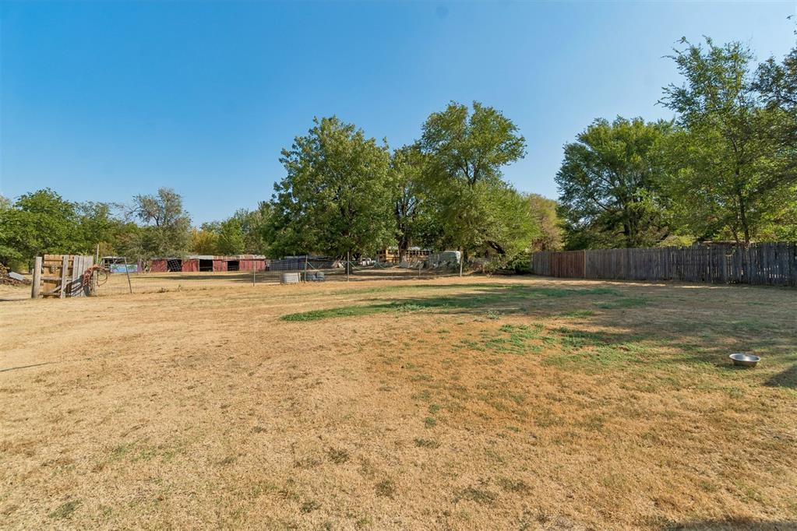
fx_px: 332
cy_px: 266
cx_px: 398
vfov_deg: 77.3
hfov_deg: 100.4
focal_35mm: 15
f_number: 9
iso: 100
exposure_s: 1/320
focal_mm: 10
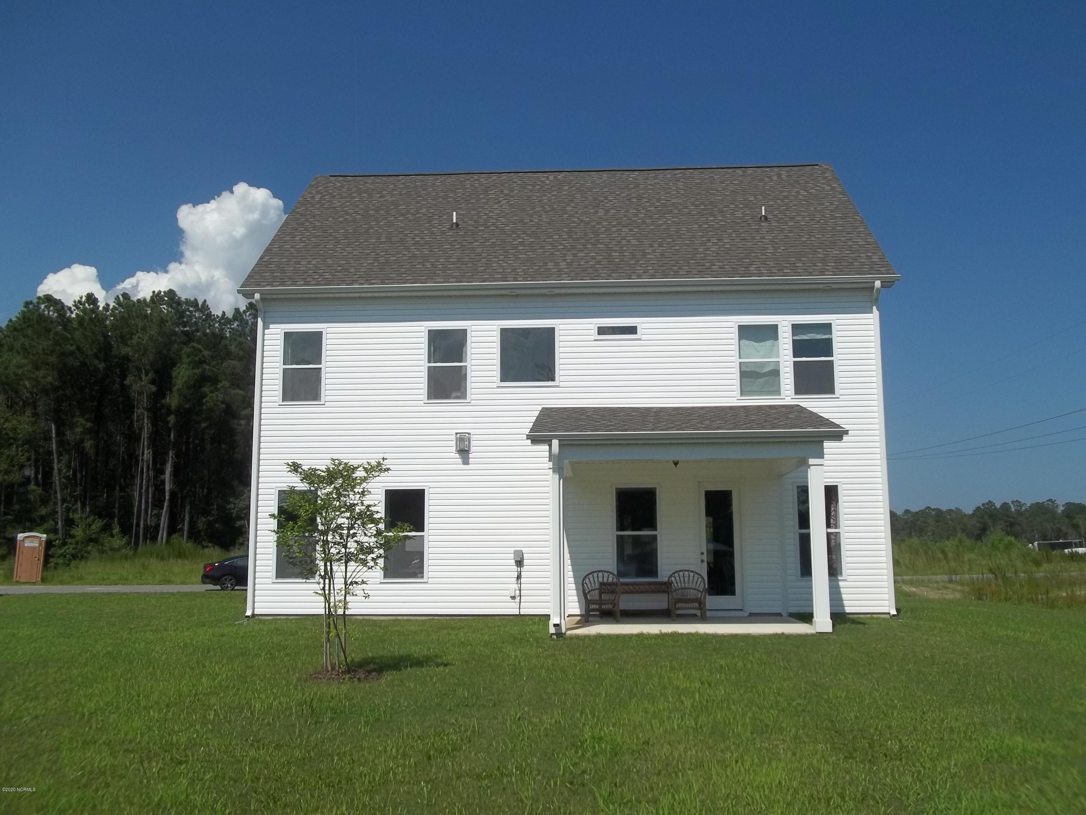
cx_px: 543
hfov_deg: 56.8
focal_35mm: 32
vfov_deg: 44.2
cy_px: 408
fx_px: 1004
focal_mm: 5.7
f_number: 8.8
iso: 64
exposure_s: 1/320
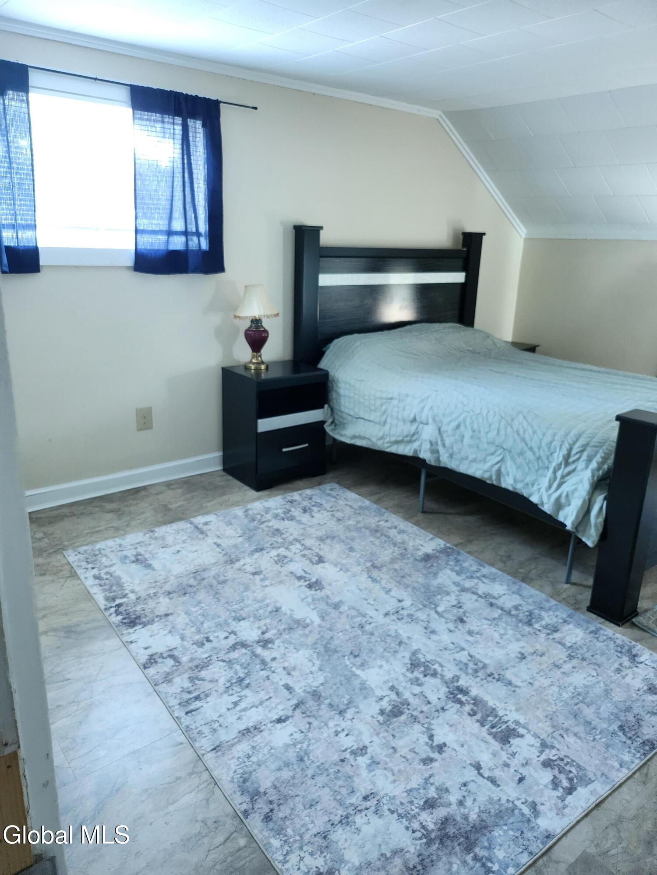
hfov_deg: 56.8
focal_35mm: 24
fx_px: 607
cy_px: 438
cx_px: 328
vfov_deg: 71.6
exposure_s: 1/120
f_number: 1.8
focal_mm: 5
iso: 1000
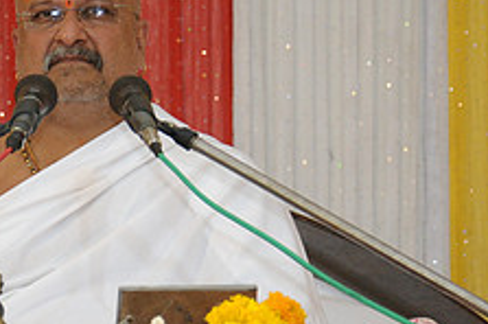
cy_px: 222
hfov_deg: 8.0
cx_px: 70
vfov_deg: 5.3
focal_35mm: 257
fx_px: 3479
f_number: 5.3
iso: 640
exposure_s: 1/200
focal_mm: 66
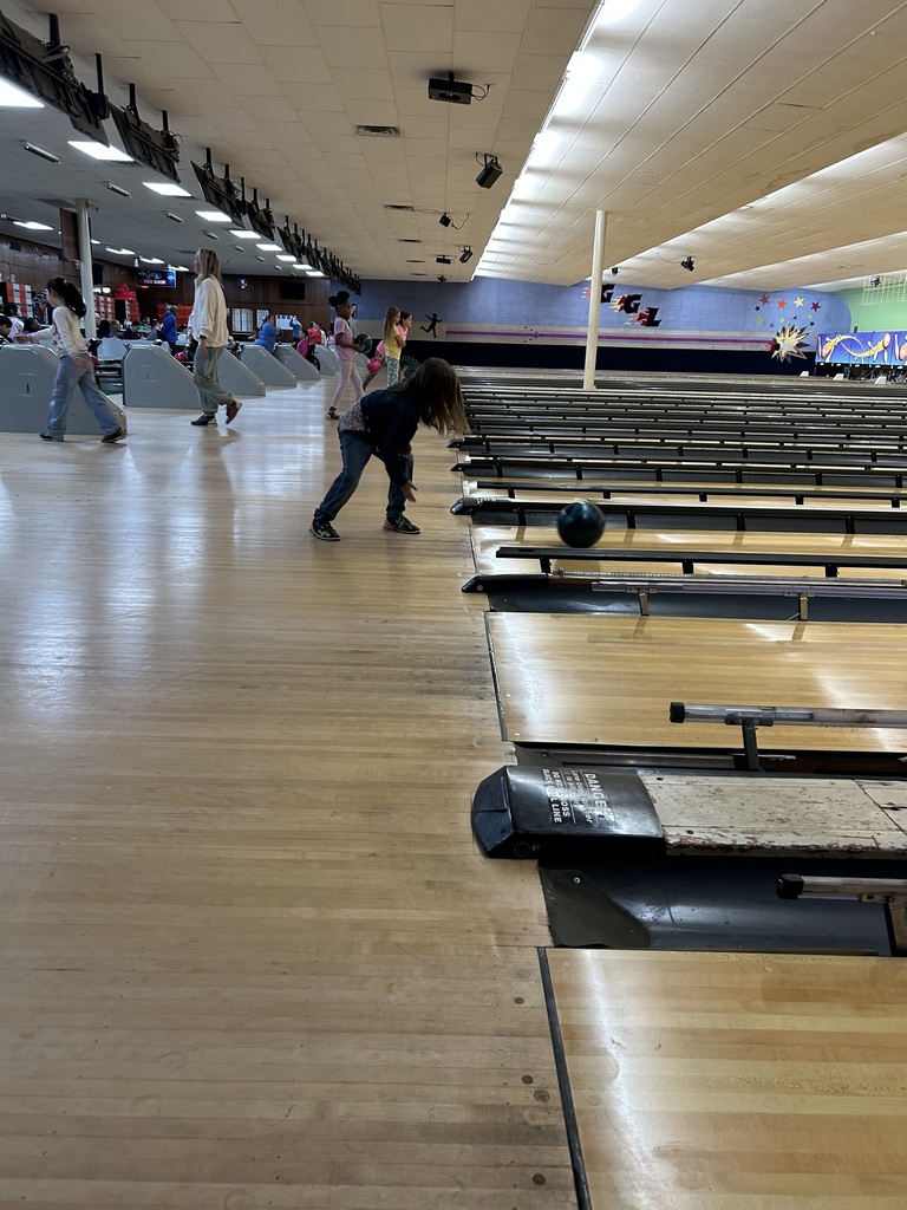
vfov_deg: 67.3
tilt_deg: -18.1
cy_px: 605
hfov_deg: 53.1
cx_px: 454
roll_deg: -2.9
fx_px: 908
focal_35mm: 26
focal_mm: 5.7
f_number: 1.5
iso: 125
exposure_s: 1/60
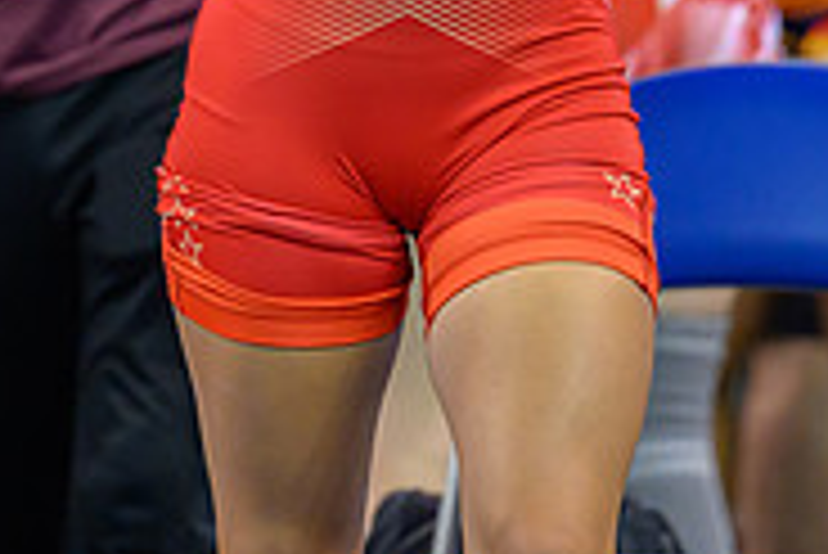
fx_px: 15905
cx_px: 234
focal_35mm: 691
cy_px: -213
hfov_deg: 3.0
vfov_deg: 2.0
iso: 2800
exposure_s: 1/800
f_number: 2.8
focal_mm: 185
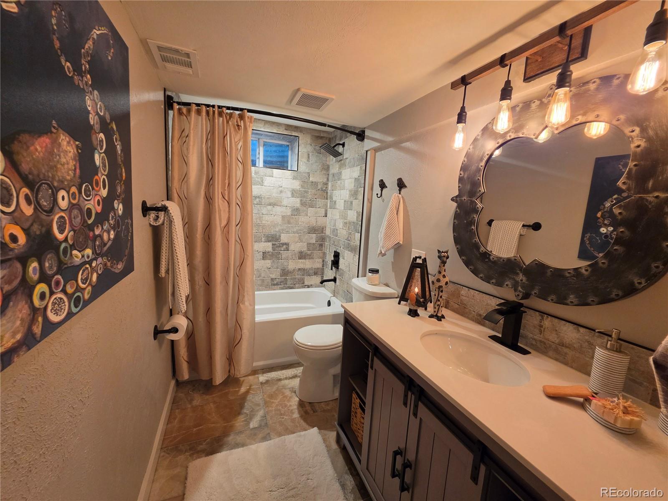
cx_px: 334
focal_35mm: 13
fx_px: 251
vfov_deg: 89.9
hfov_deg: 106.2
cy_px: 250
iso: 160
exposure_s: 1/60
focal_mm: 2.2
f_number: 1.9
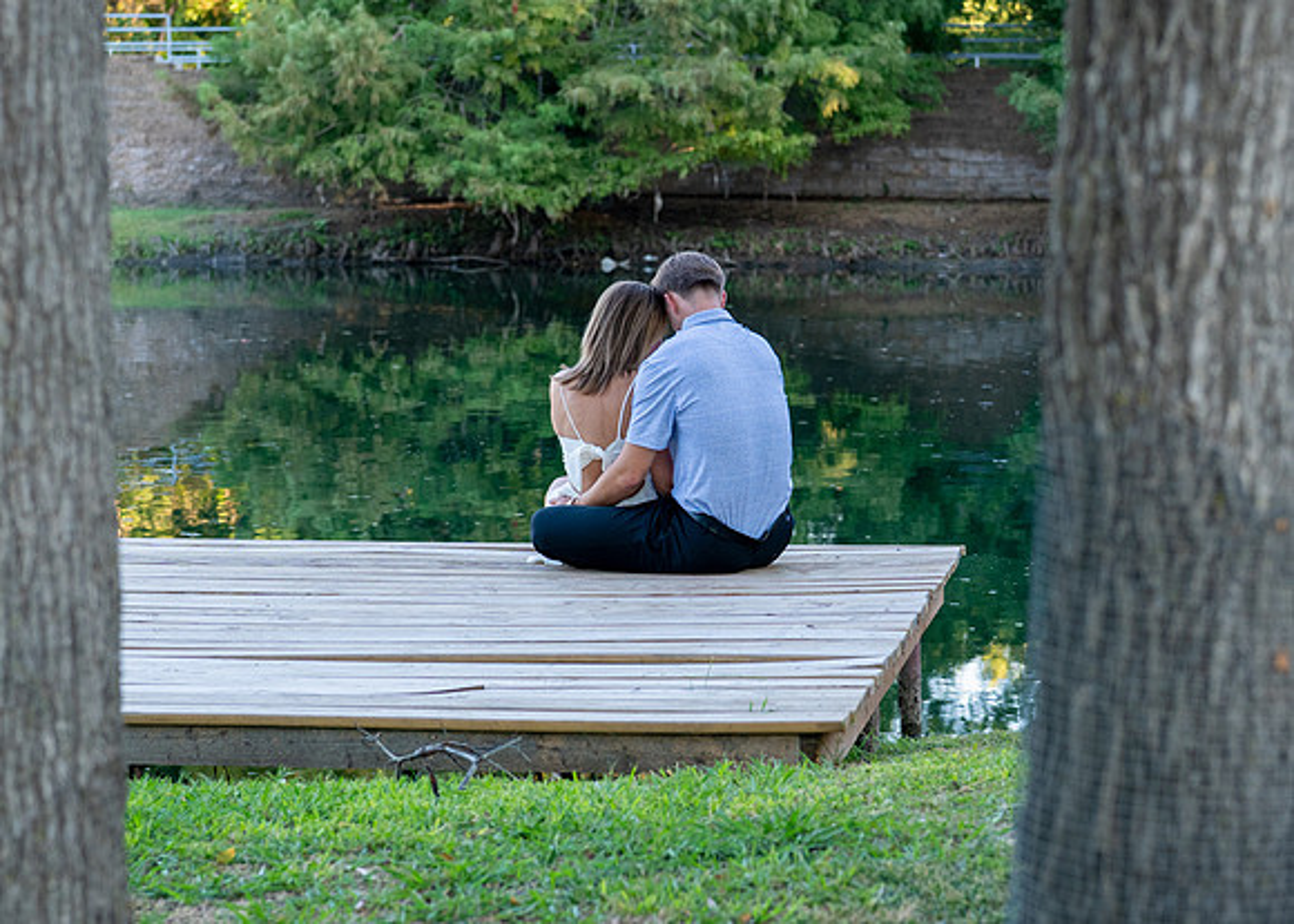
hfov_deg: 19.6
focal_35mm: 102
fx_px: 3748
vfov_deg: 14.0
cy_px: 529
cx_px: 606
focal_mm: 50
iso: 250
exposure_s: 1/320
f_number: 2.8
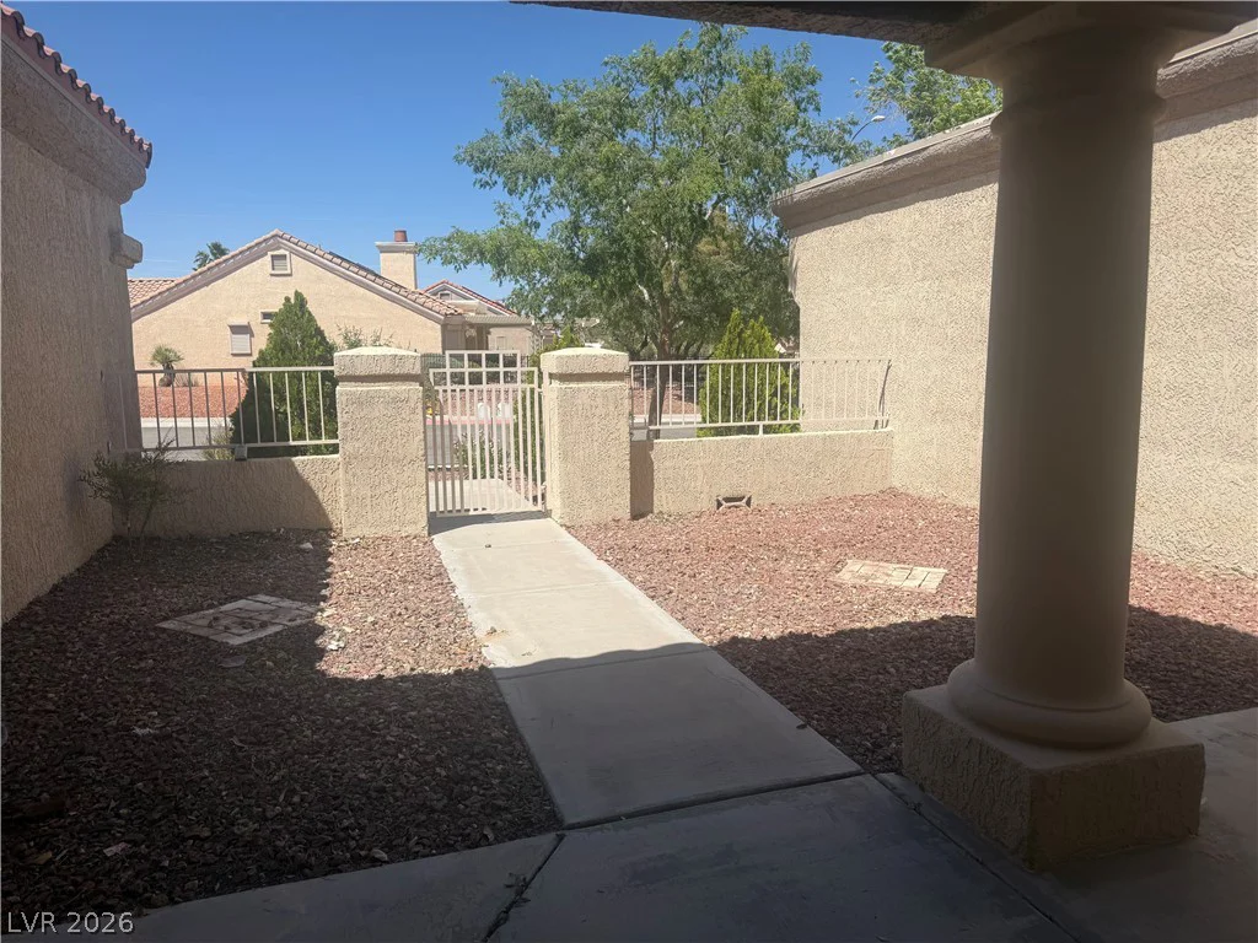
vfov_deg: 56.8
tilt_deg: -5.5
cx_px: 629
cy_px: 472
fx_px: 872
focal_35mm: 24
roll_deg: +1.0
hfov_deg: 71.6
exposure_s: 1/5319
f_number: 1.78
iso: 80
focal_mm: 6.76
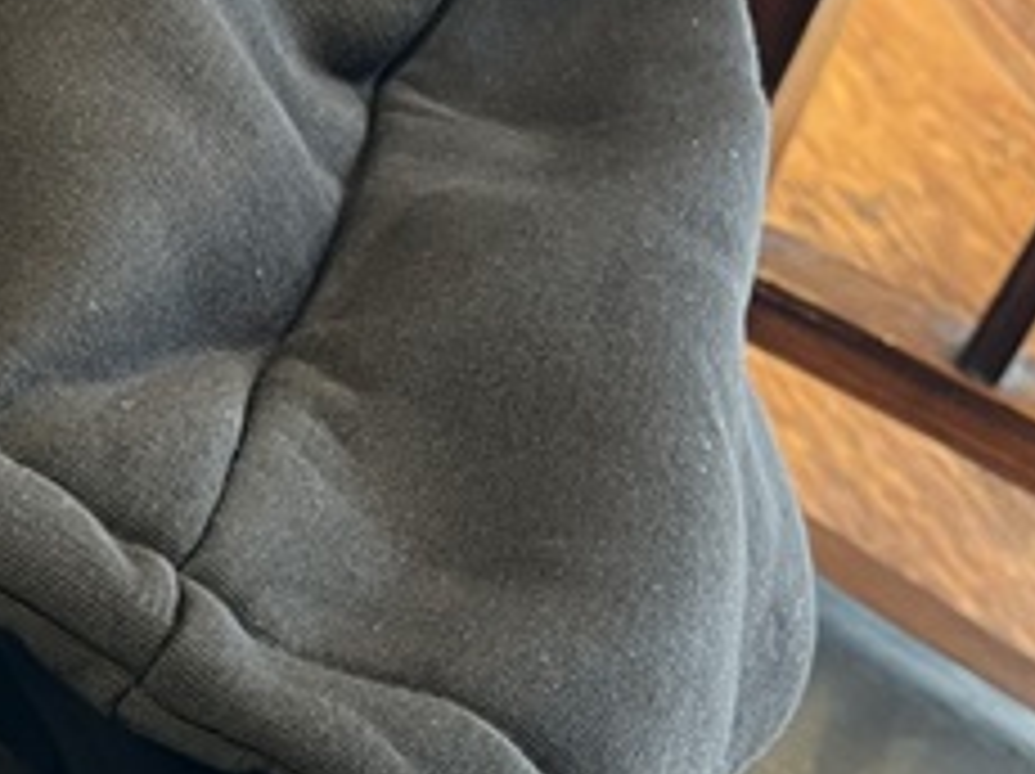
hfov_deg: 15.2
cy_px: 801
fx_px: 3405
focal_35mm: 114
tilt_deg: -52.8
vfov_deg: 12.8
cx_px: -774
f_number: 1.6
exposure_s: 1/60
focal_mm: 5.1
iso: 160
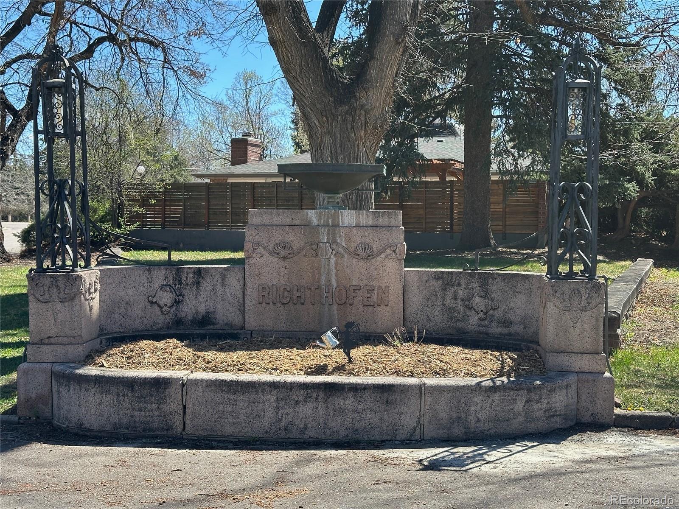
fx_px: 942
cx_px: 340
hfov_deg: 39.7
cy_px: 254
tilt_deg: -2.4
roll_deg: -0.3
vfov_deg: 30.3
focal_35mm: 48
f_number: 1.78
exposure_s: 1/980
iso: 64
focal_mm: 6.86
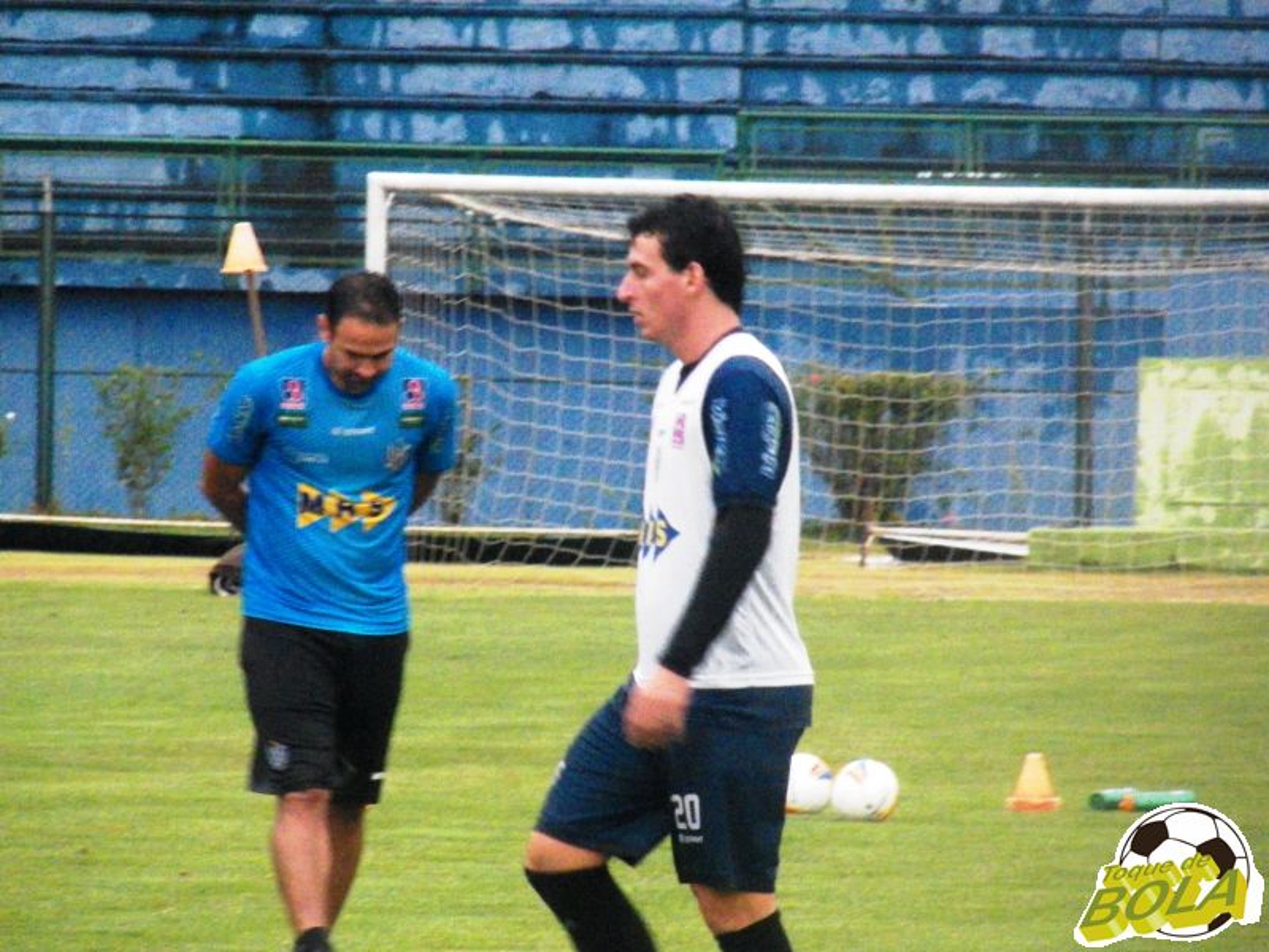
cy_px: 476
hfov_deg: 3.8
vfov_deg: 2.9
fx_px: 19100
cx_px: 634
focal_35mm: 521
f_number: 4.5
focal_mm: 93.4
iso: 3200
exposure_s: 1/60
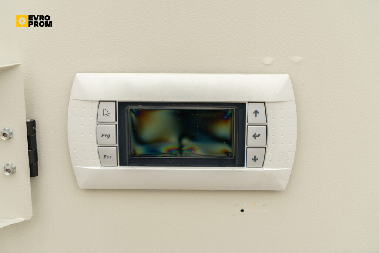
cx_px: 190
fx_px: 737
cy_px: 126
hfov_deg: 28.8
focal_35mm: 70
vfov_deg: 19.5
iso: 250
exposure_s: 1/400
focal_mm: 70
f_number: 4
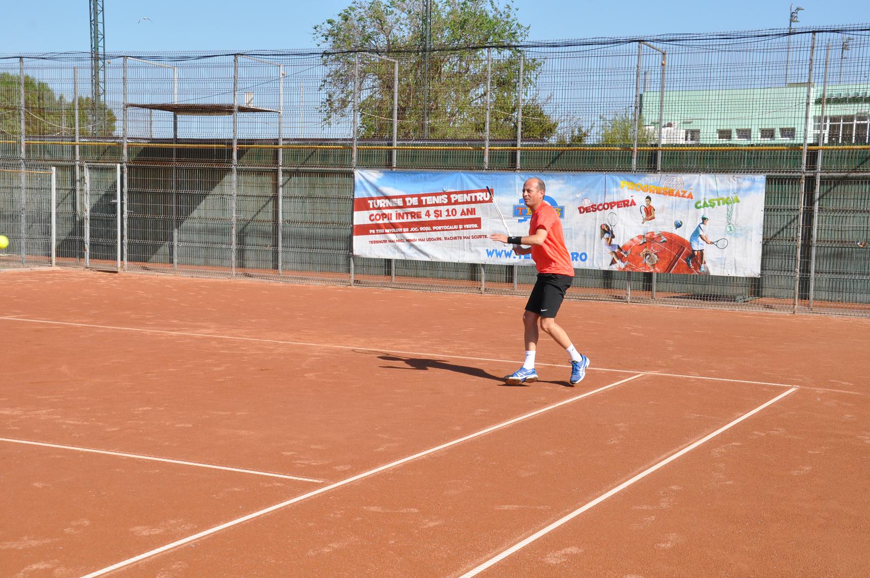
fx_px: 1267
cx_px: 435
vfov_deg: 25.7
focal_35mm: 52
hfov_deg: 37.9
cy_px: 289
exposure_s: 1/500
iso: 400
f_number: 11
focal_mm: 35
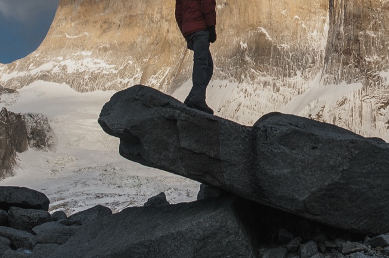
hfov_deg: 17.0
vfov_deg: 11.3
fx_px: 1285
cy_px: -39
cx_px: 331
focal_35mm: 119
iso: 200
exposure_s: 1/160
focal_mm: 50
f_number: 10
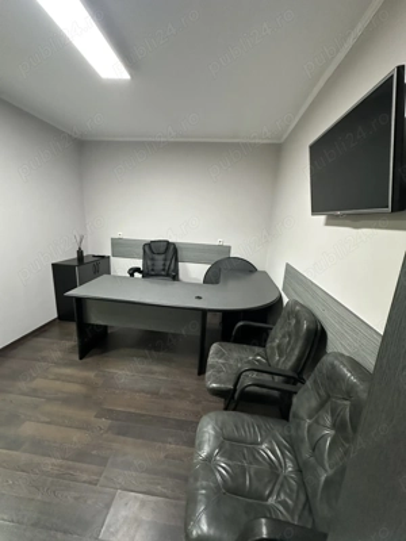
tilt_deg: -13.6
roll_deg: -3.4
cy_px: 270
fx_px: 219
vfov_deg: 102.1
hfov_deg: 85.7
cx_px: 203
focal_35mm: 14
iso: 640
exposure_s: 1/50
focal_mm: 2.22
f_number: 2.2
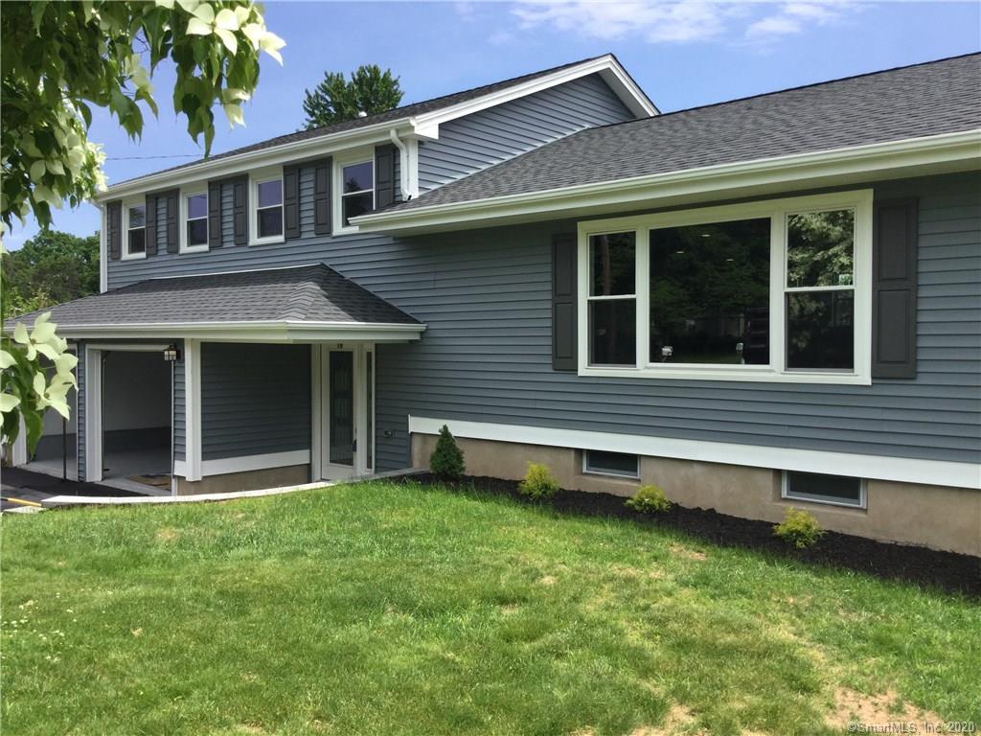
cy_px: 368
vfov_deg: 45.4
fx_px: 879
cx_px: 490
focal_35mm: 31
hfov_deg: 58.4
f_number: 2.4
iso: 25
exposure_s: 1/1031
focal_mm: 3.3
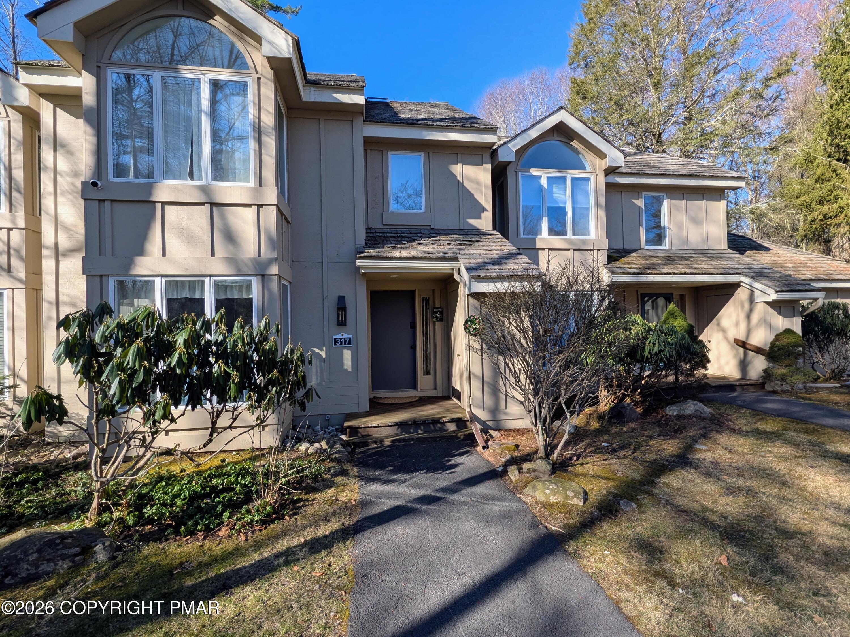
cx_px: 425
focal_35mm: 16
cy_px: 318
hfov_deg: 94.5
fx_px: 393
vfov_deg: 78.1
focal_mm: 2.22
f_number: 2.2
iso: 42
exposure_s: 1/618
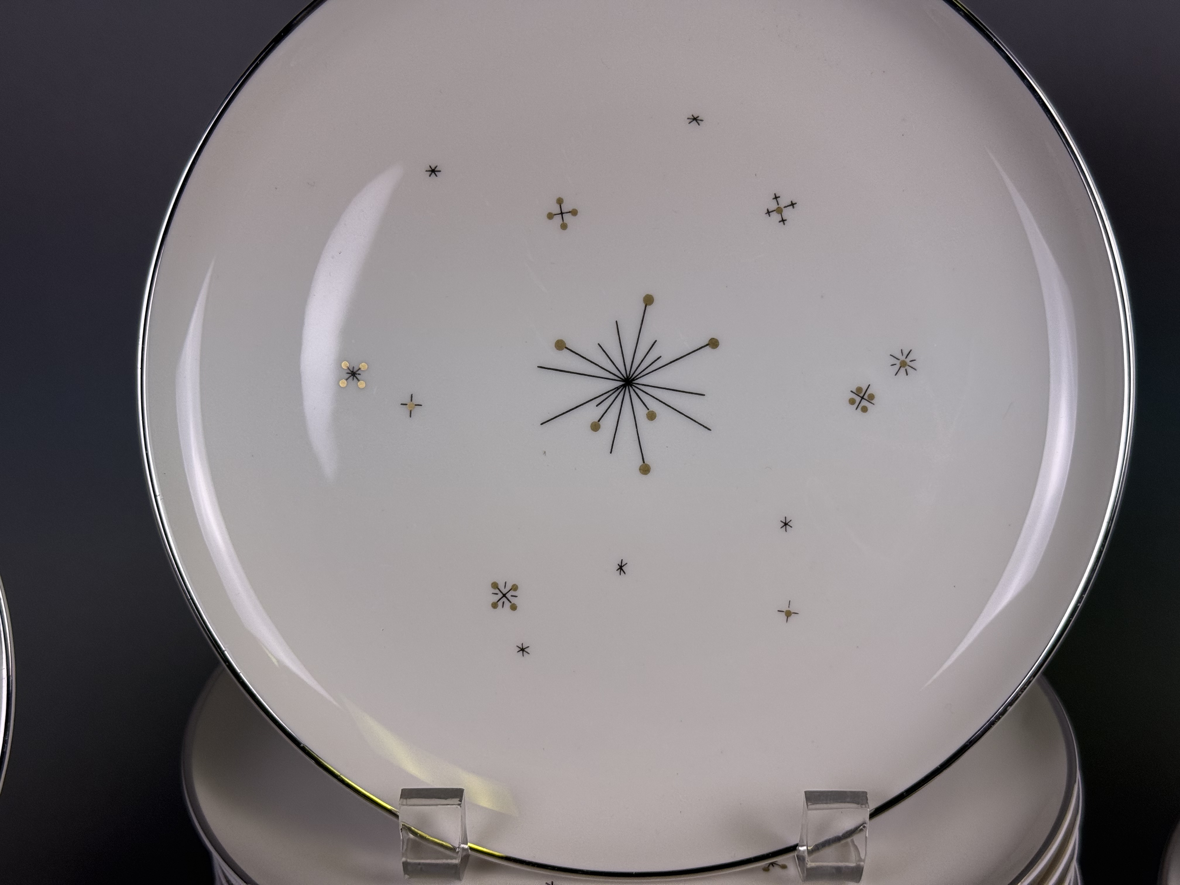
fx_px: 1636
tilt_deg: -20.0
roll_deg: -0.8
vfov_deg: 30.3
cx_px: 590
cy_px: 442
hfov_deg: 39.7
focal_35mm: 48
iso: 80
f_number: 1.78
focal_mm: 6.76
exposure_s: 1/434
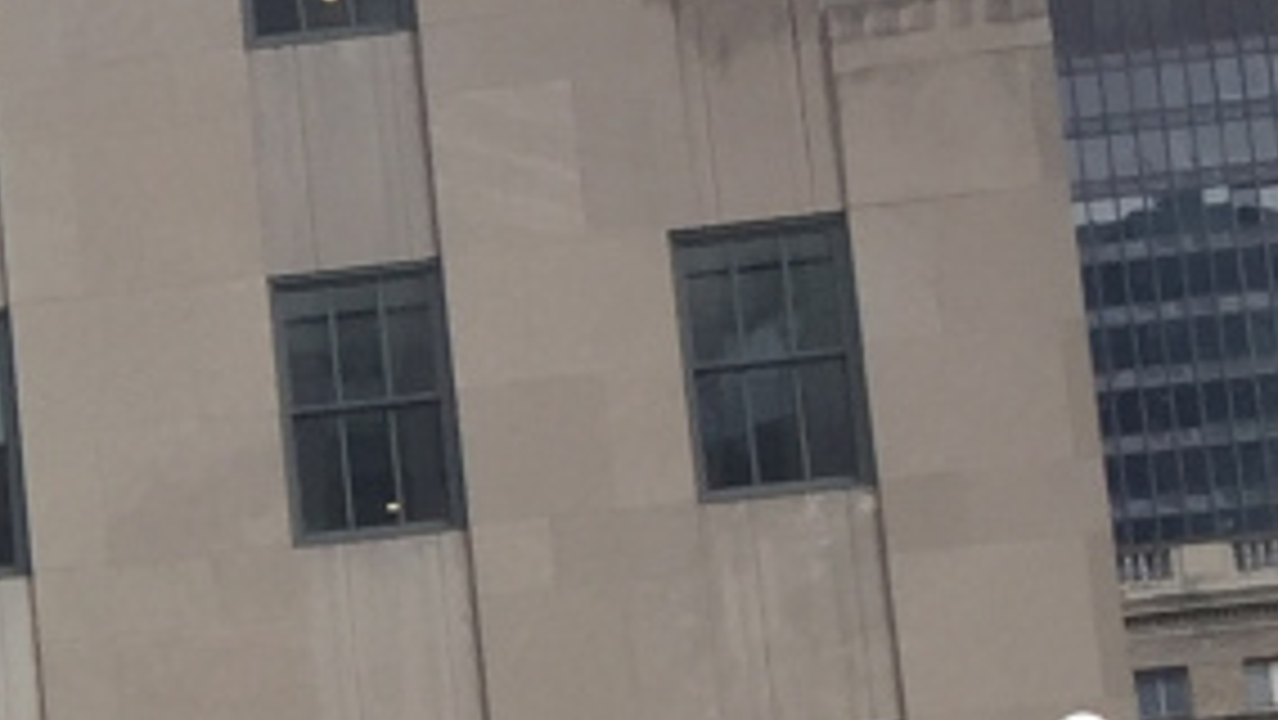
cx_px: -1107
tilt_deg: +12.8
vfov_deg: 6.5
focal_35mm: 178
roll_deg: +2.0
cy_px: 1629
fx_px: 6034
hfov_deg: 11.2
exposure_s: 1/670
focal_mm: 4.15
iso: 32
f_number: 2.2
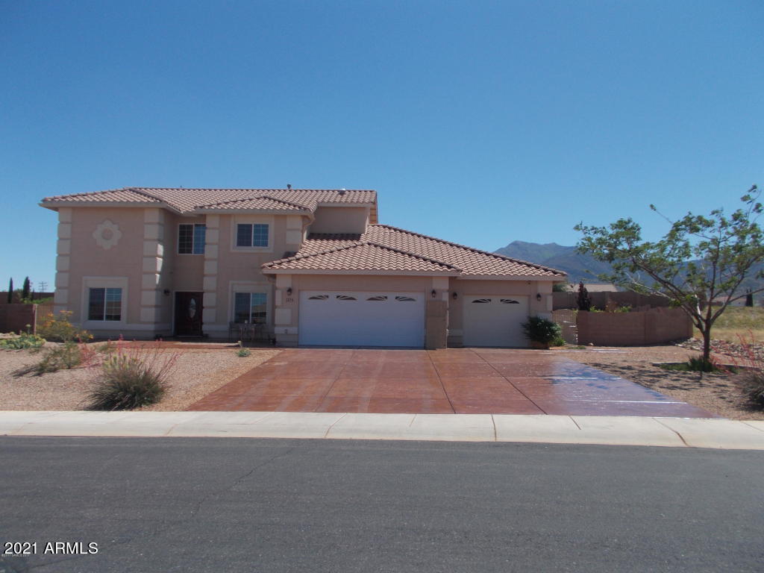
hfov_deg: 67.3
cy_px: 286
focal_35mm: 26
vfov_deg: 53.1
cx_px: 382
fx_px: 574
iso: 80
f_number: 8
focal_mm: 4.6
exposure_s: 1/200
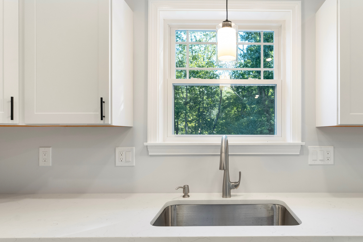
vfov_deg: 56.9
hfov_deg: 77.4
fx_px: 222
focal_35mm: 22
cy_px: 140
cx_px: 224
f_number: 8
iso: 800
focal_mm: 14
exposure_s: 1/13
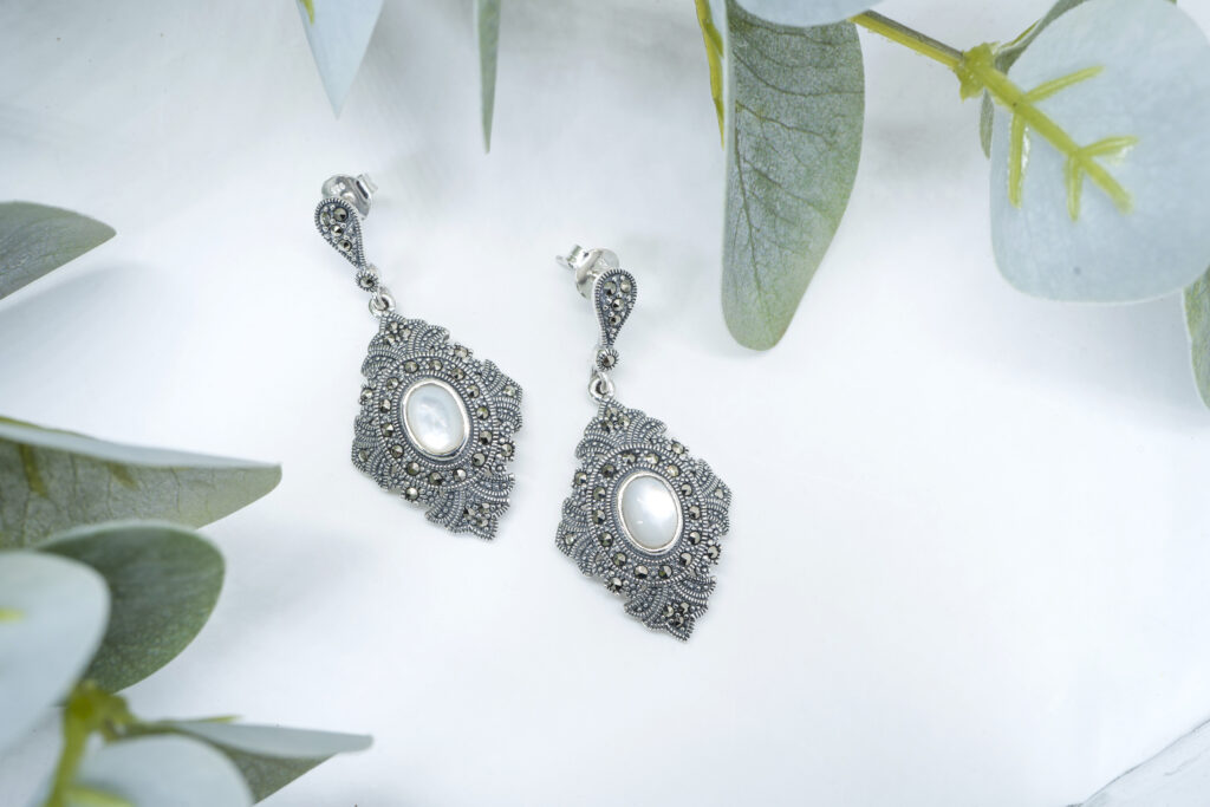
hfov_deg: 39.6
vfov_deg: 27.0
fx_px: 1681
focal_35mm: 50
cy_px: 404
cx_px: 605
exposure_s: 1/50
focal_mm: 50
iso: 200
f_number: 10
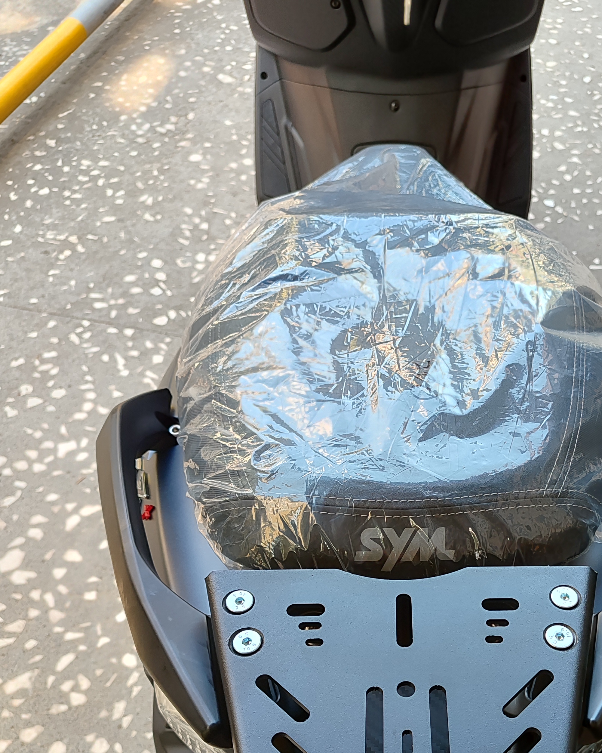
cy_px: 545
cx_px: 421
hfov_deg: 37.6
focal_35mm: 39
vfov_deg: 45.6
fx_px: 869
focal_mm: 5.95
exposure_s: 1/100
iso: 149
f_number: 1.89
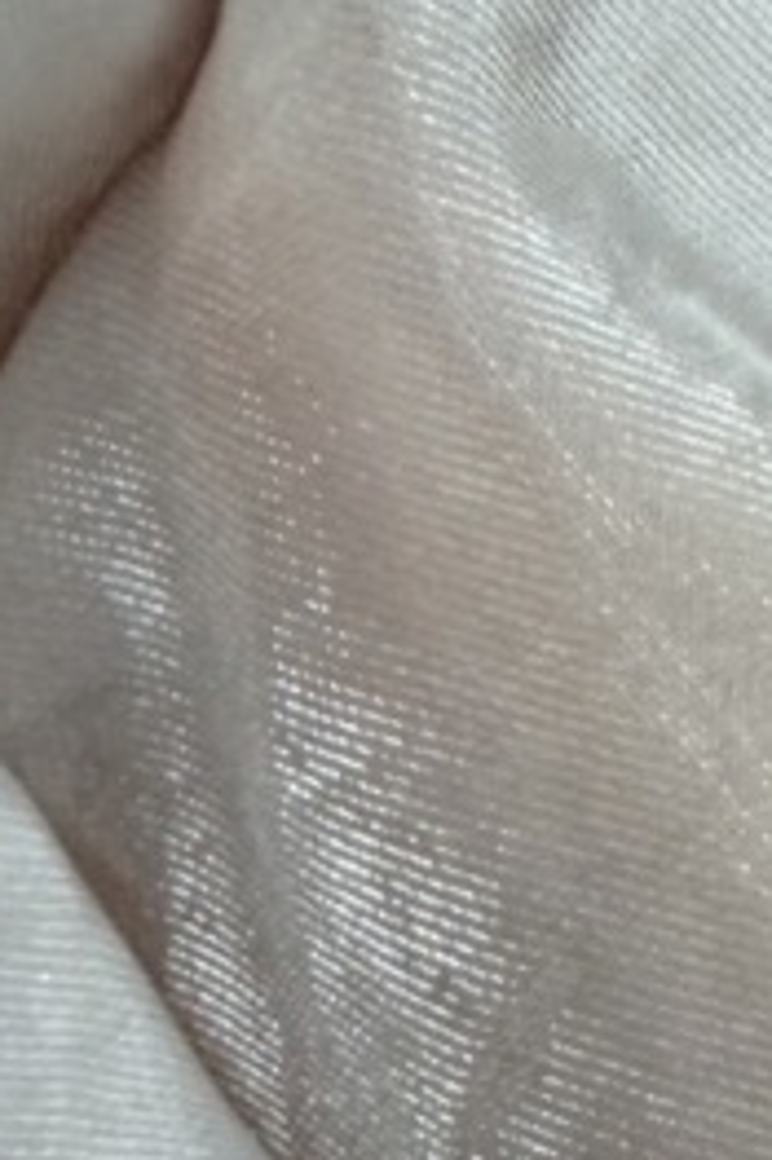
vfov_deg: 15.4
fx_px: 4283
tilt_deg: -41.0
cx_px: -282
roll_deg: -6.1
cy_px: 538
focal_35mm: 133
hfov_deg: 10.1
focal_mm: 2.22
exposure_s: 1/100
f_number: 2.2
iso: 40
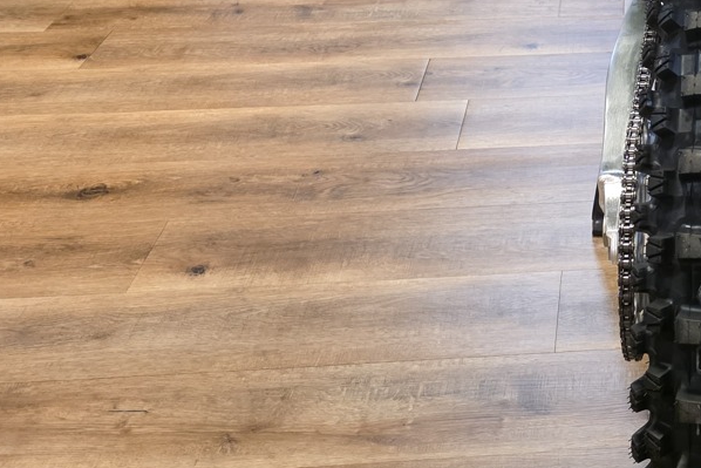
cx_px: 737
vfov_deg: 20.4
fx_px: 1246
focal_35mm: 64
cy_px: -32
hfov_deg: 28.9
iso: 1000
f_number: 1.7
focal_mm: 6.3
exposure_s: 1/120
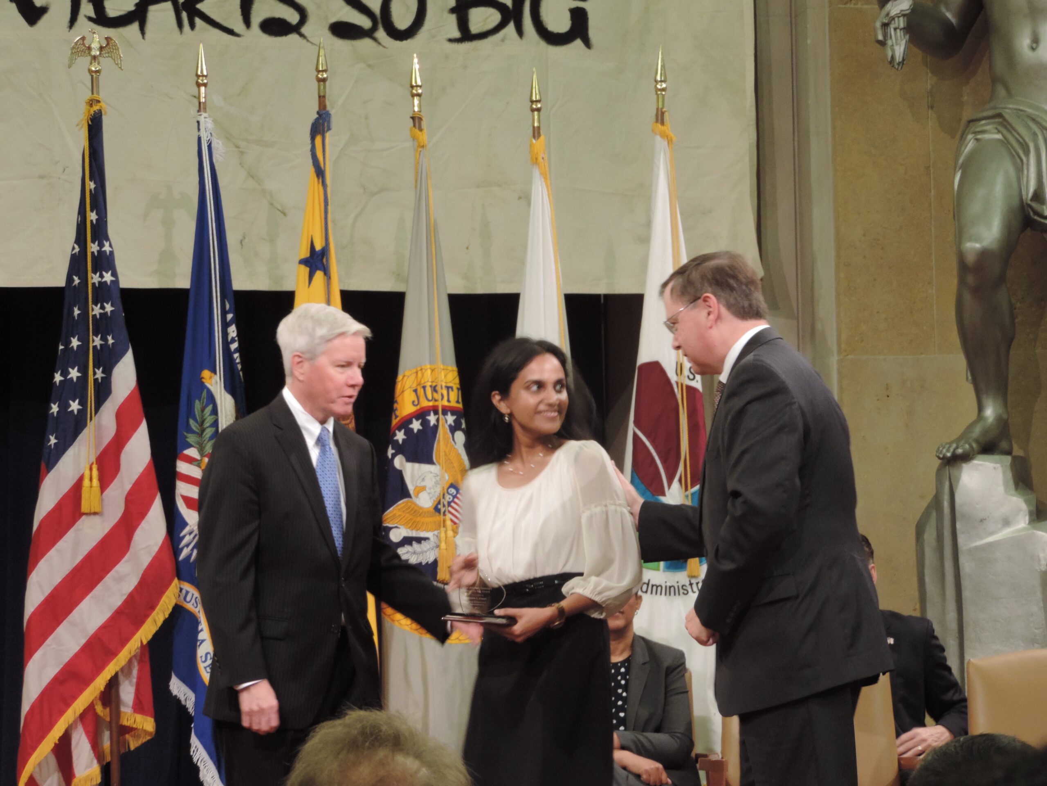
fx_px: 3630
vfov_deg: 12.3
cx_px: 524
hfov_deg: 16.4
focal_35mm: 120
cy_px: 393
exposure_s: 1/40
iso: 400
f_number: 4.2
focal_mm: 21.4
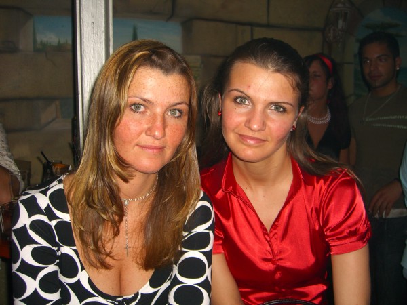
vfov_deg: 37.7
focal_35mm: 38
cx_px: 204
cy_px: 152
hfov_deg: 49.0
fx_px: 447
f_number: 2.8
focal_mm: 7.9
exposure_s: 1/60
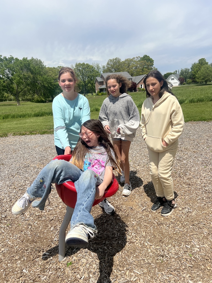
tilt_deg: -12.3
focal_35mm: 26
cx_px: 106
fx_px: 212
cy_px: 142
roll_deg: +6.7
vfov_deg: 67.3
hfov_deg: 53.1
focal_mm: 5.7
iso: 50
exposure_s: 1/6211
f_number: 1.5
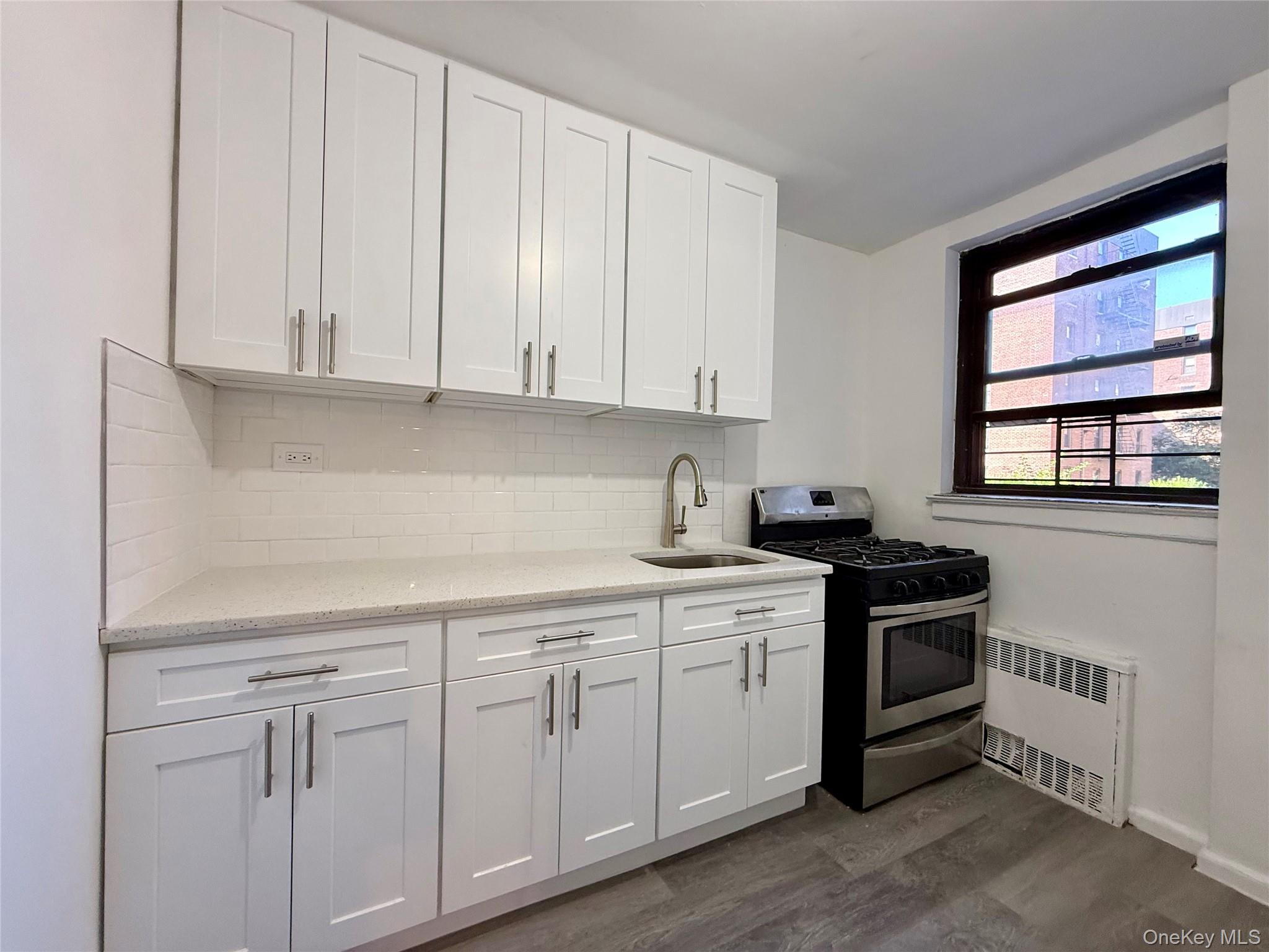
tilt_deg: +1.2
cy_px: 476
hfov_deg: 102.1
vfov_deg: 85.7
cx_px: 634
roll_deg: -1.3
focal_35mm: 14
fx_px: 513
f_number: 2.2
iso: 200
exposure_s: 1/120
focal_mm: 2.22
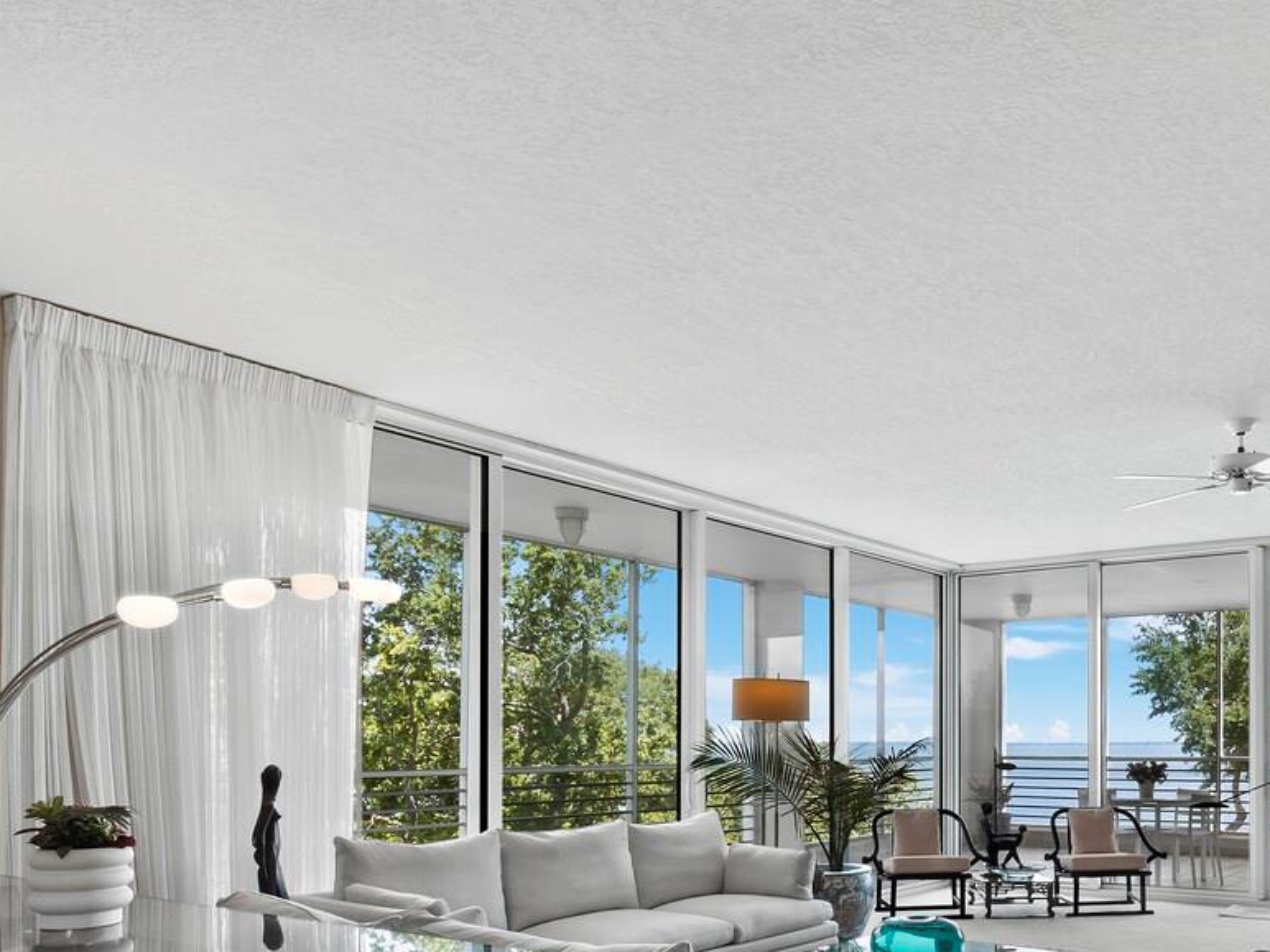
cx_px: 938
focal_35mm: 29
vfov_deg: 46.3
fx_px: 1064
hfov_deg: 58.7
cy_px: 730
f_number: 10
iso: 320
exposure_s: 1/8
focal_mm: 7
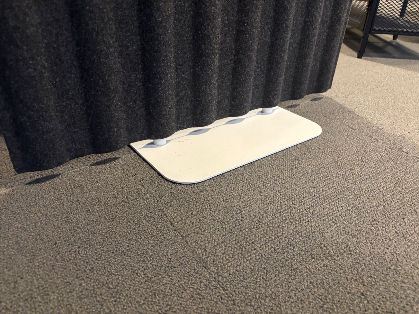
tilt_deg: -31.7
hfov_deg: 67.3
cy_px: 157
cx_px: 210
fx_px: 315
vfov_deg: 53.1
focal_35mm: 26
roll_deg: -2.3
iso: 400
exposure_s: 1/33
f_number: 1.6
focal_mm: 5.96
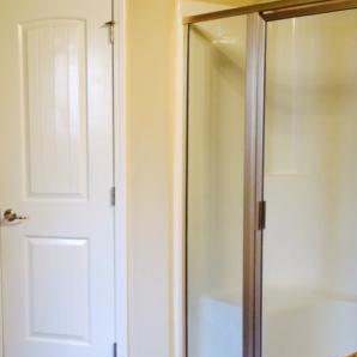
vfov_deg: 30.0
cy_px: 192
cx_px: 38
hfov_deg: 28.9
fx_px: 665
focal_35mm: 57
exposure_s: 1/30
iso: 125
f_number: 2.2
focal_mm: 4.12
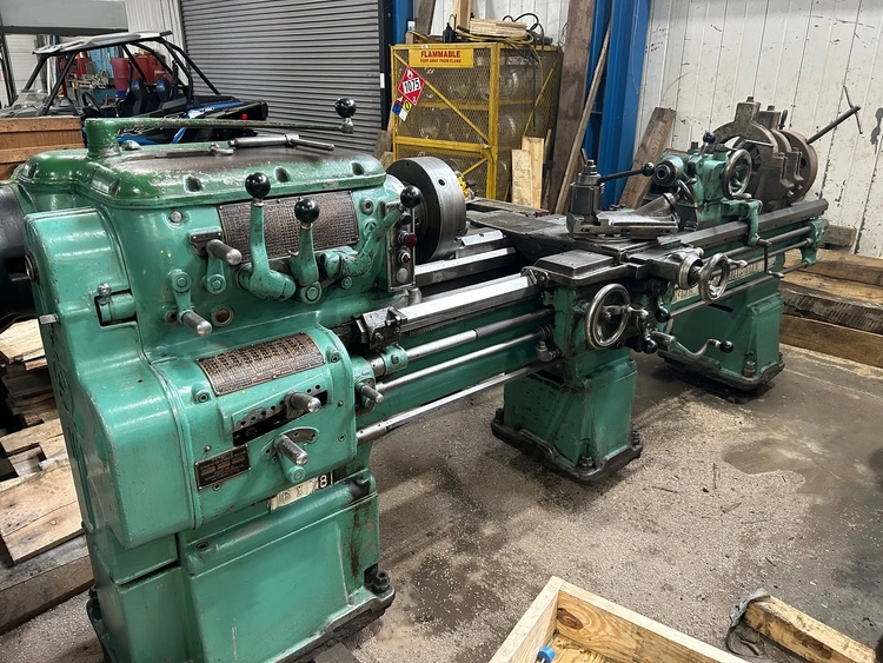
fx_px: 663
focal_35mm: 26
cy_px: 332
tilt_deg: -21.7
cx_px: 442
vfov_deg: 53.1
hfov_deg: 67.3
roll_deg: +0.1
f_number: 1.5
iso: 250
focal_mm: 5.7
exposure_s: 1/60
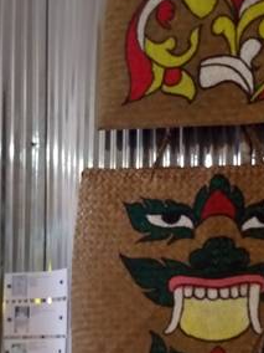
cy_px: 273
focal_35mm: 55
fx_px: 559
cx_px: 212
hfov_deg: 26.1
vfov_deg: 34.1
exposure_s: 1/25
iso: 400
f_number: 1.7
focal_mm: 3.93
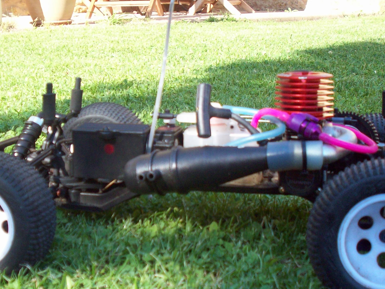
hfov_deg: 29.6
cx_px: 130
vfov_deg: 22.5
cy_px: 182
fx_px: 723
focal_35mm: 65
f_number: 2.8
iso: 80
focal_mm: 6.2
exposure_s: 1/232
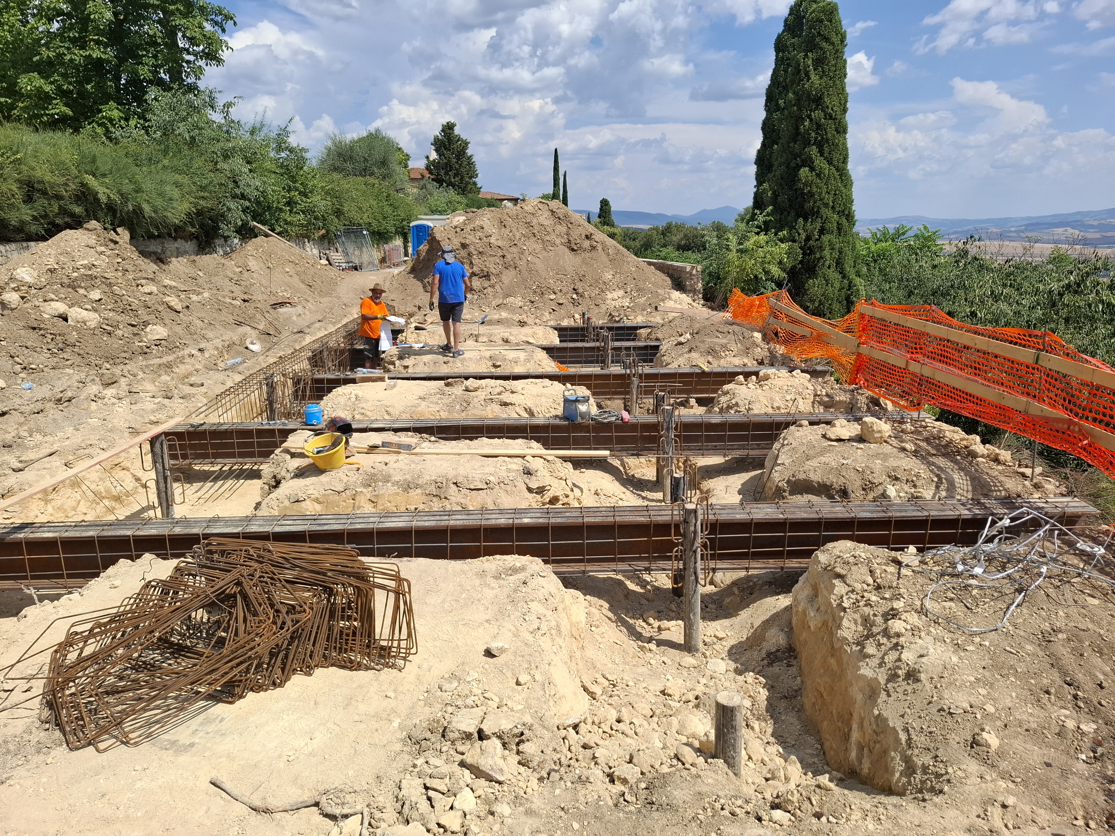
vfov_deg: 58.9
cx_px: 558
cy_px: 418
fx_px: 741
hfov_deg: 73.9
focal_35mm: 23
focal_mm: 5.54
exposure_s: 1/2457
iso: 50
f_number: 1.8
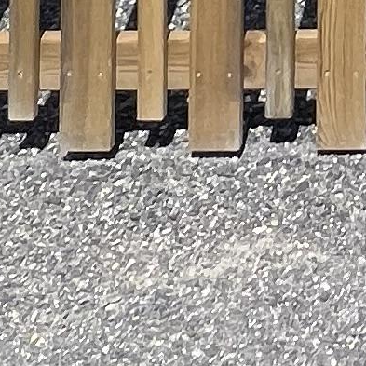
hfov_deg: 12.7
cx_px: 763
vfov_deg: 9.8
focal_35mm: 118
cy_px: -833
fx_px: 1412
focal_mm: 1.57
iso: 32
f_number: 1.8
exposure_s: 1/1754
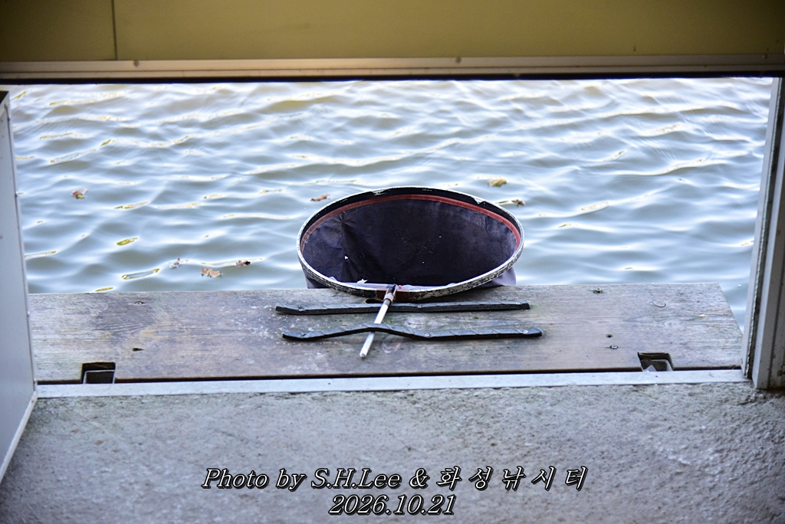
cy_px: 262
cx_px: 392
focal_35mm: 78
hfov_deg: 26.0
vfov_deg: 17.5
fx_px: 1702
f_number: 4
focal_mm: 78
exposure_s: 1/2000
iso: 2000
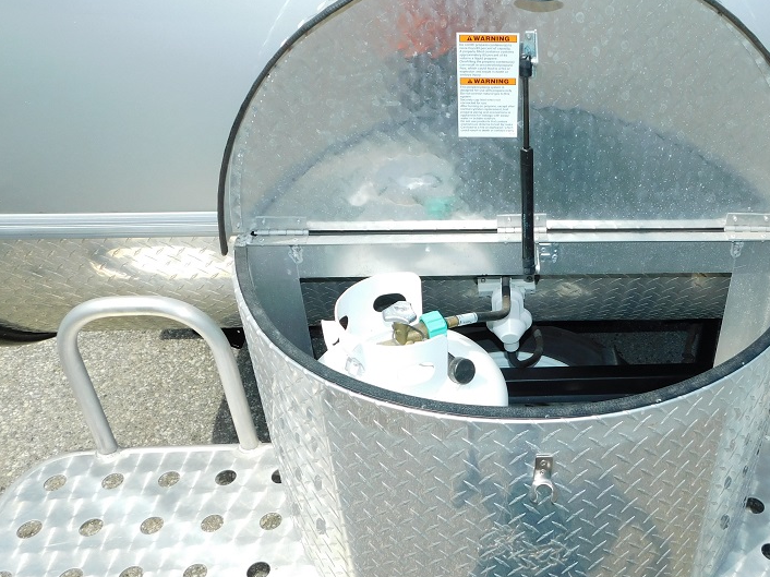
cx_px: 524
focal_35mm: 34
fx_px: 756
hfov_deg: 52.8
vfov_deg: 41.8
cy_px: 300
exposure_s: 1/800
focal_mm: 4.1
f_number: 3
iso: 125
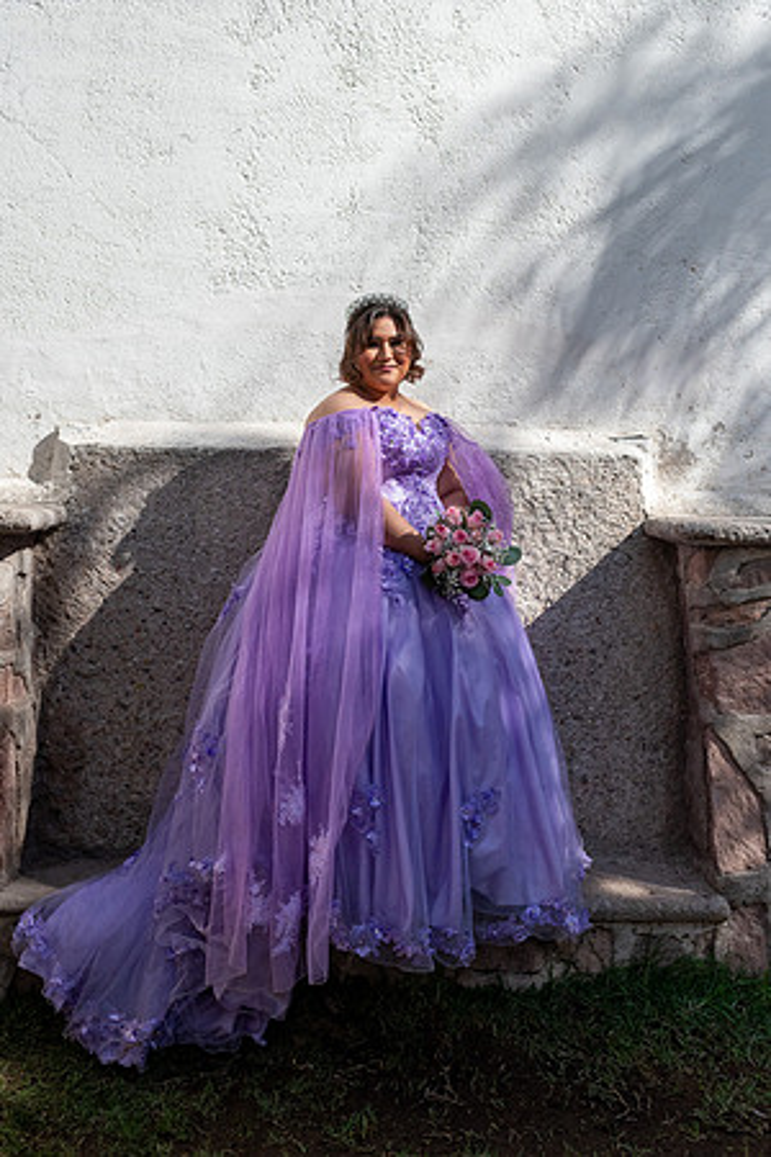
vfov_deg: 54.4
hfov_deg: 37.9
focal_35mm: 35
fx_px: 1124
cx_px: 386
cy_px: 578
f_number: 4
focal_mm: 35
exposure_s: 1/8000
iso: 1250
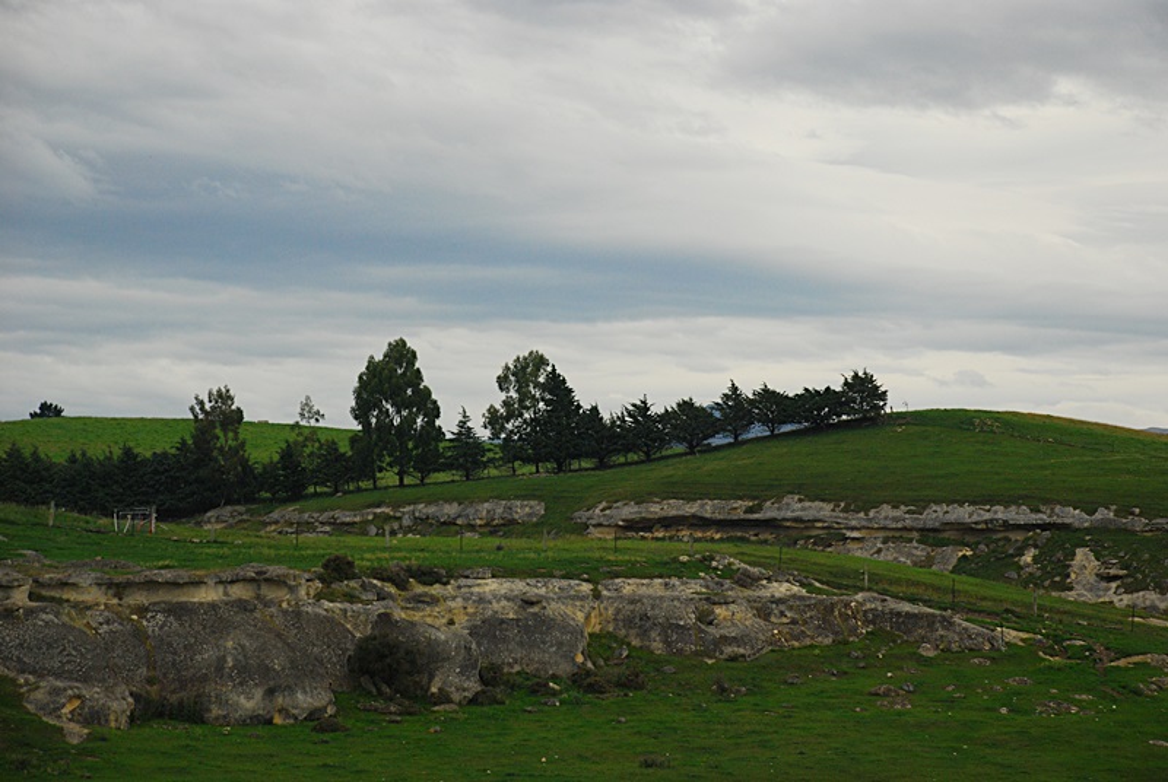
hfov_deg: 16.0
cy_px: 391
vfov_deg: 10.8
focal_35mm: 128
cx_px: 584
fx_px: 4143
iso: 400
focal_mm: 85
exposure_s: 1/1000
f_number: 6.3
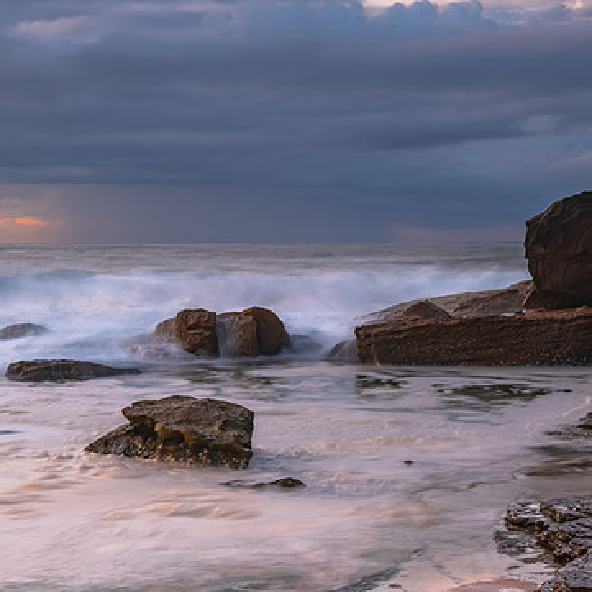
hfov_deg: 20.1
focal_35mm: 86
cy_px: 306
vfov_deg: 20.2
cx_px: 382
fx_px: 1664
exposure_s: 3
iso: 160
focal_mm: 62
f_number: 8
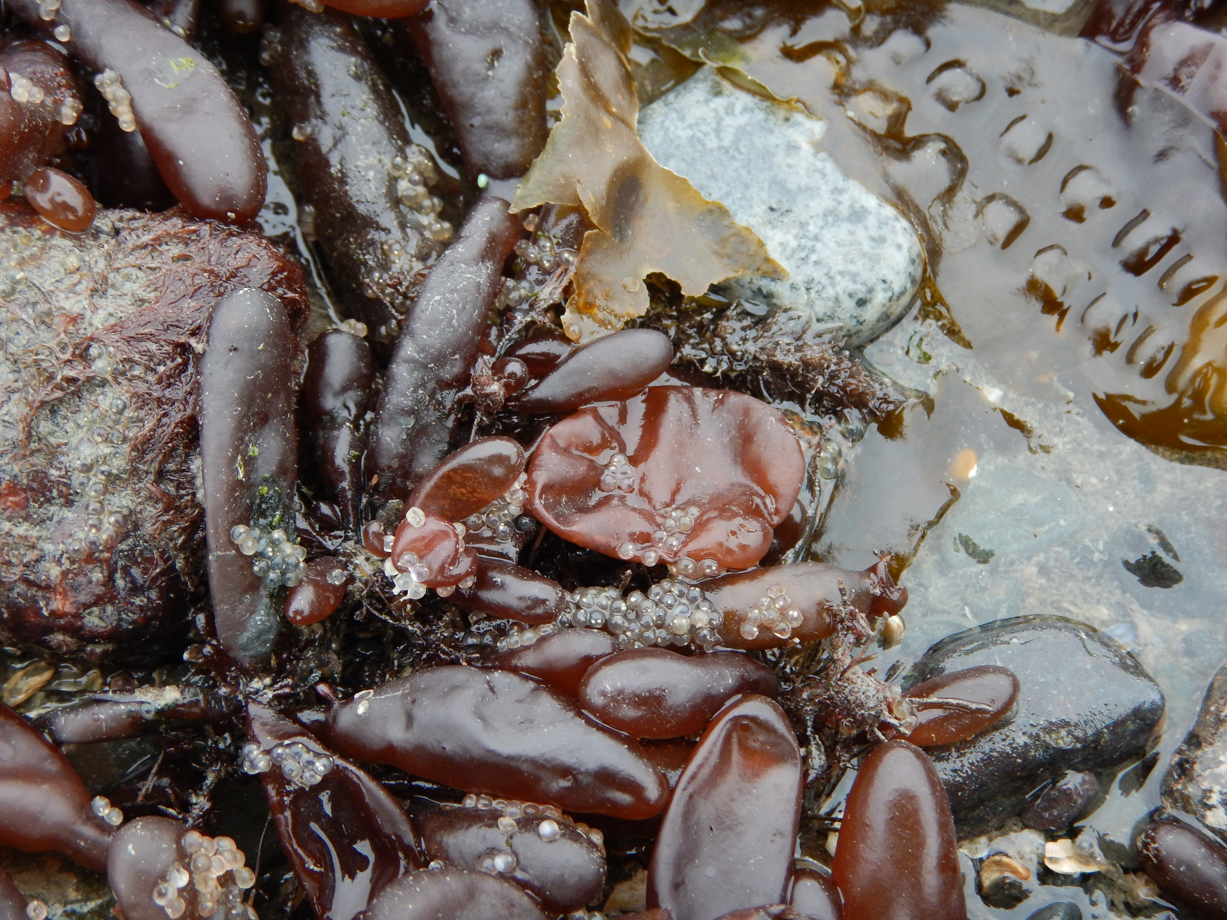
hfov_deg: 46.8
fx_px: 1418
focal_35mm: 40
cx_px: 614
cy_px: 460
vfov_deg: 36.0
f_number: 4.2
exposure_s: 1/80
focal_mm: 7.2
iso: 125
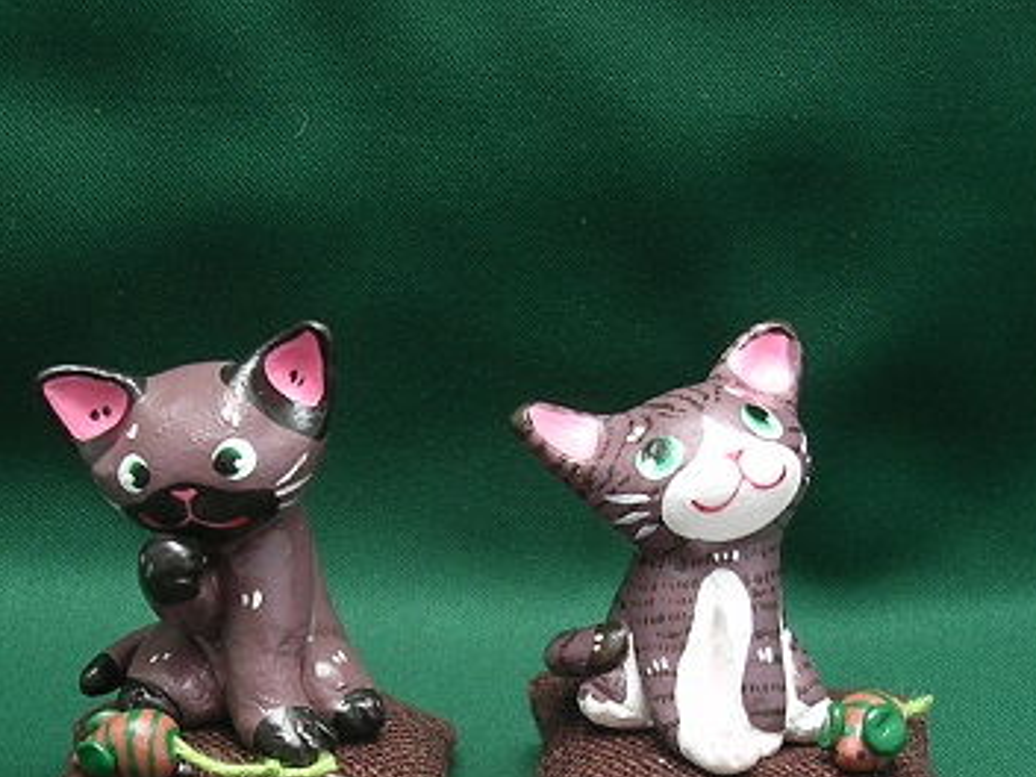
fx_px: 2065
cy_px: 648
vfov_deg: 21.0
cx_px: 468
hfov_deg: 28.1
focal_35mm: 69
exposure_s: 1/5.7
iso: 100
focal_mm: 5.8
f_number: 2.8
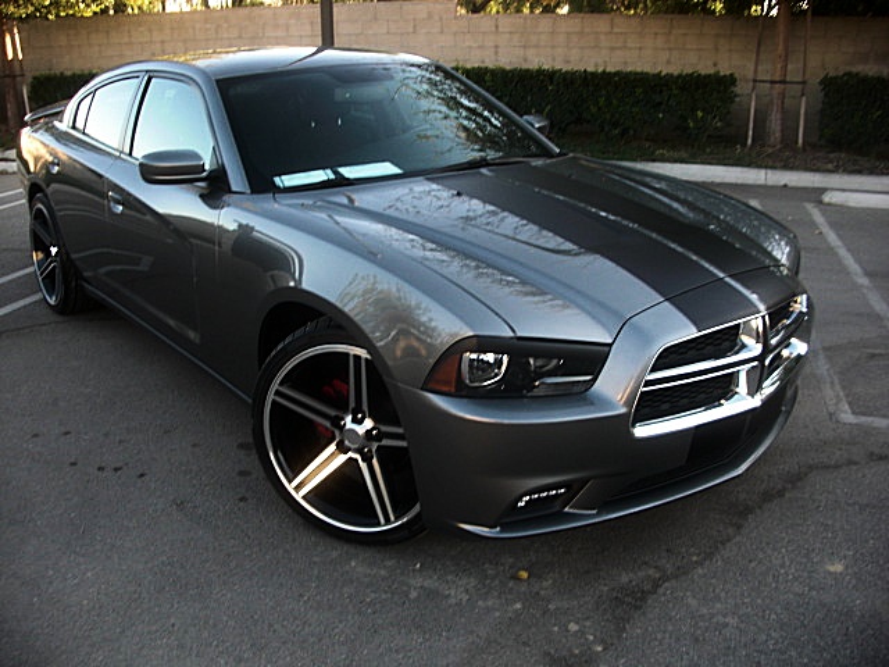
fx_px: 925
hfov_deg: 51.4
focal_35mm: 36
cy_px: 334
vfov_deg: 39.7
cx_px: 444
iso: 50
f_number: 2.8
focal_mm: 6.3
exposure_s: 1/60
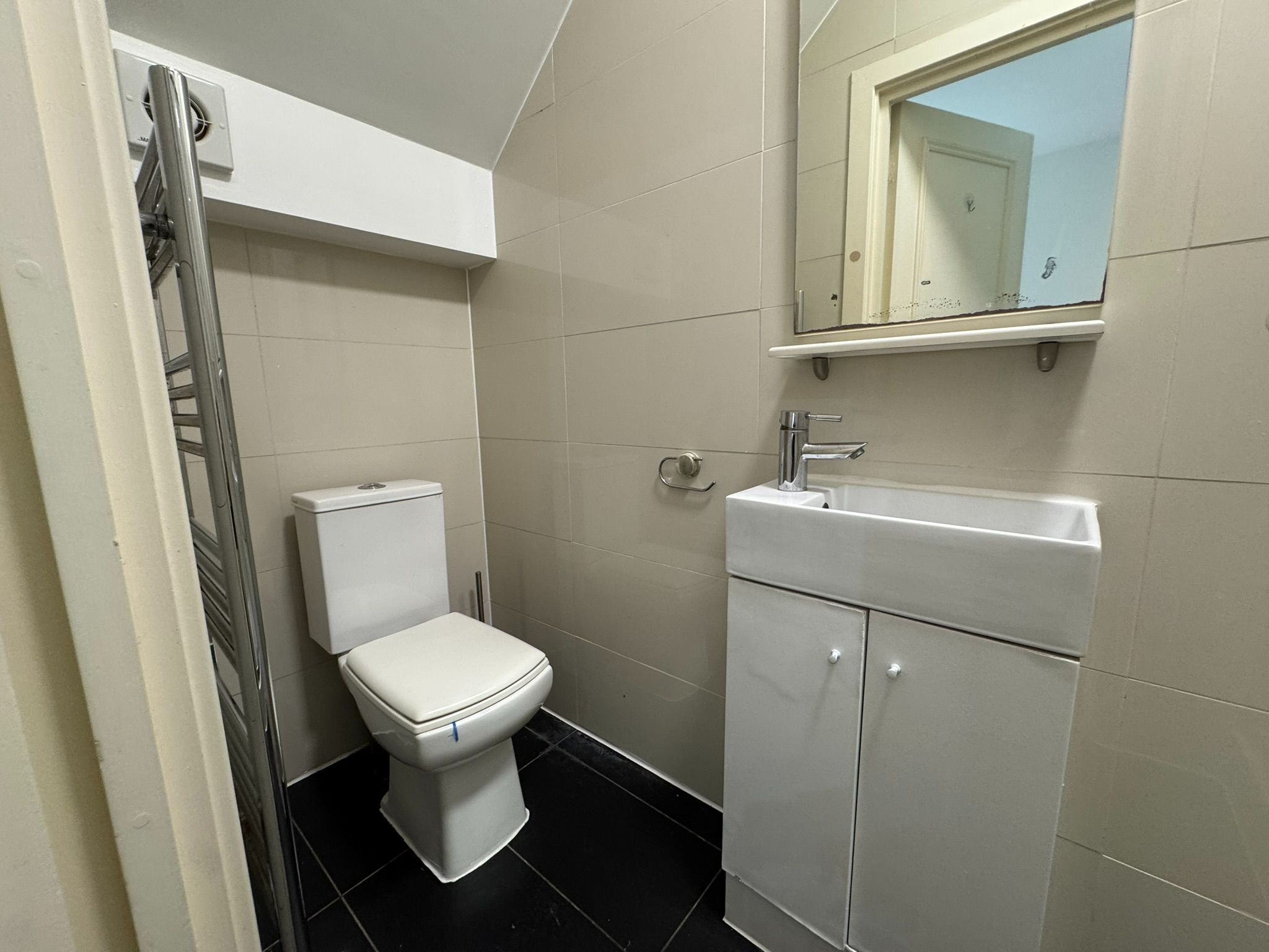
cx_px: 634
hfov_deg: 102.1
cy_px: 476
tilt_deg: -8.9
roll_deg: +0.9
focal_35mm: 14
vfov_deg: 85.7
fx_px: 513
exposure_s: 1/50
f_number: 2.2
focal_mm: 2.22
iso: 160
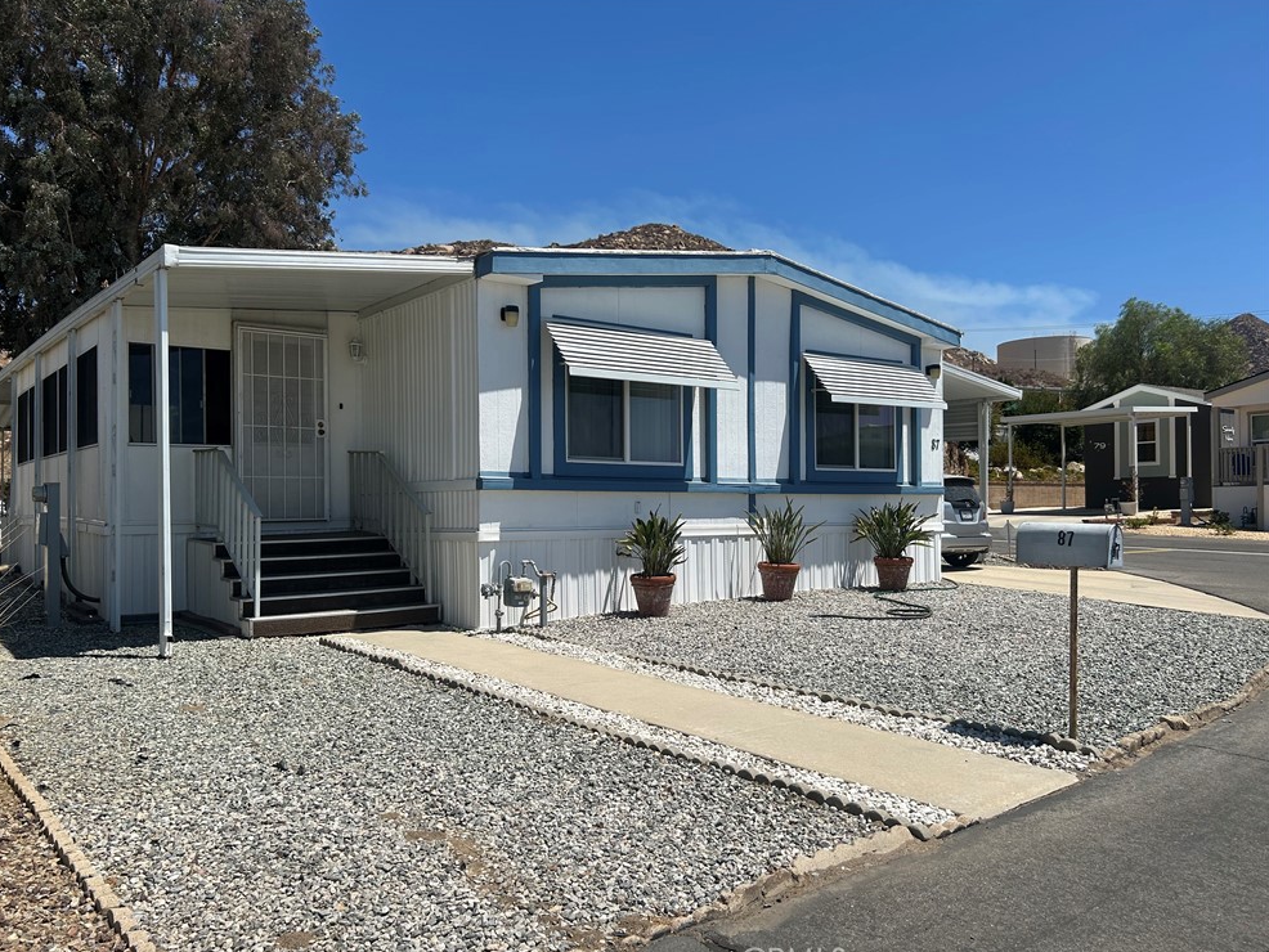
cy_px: 484
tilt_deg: +1.4
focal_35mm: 27
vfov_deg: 51.4
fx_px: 990
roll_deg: +1.2
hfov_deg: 65.3
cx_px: 611
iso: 50
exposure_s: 1/6579
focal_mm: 5.7
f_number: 1.5
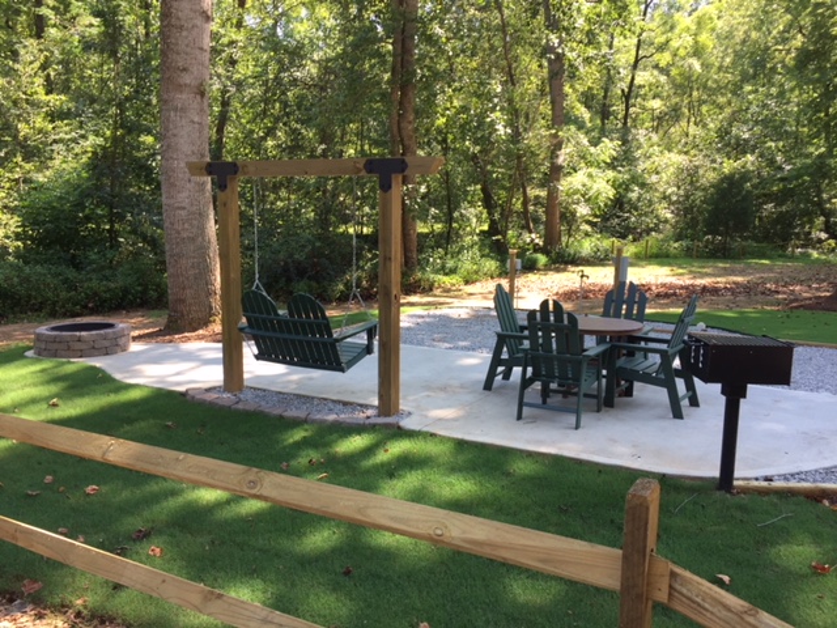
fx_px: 701
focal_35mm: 29
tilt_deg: -11.4
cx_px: 418
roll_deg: -0.2
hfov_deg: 61.7
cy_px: 314
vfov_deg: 48.2
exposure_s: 1/191
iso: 32
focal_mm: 4.15
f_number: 2.2
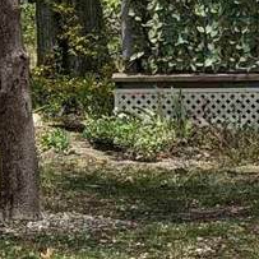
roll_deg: +1.1
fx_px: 2269
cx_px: 769
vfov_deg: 6.5
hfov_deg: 6.1
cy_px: -46
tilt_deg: -0.4
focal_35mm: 268
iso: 64
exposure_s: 1/2865
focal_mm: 6.76
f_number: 1.78
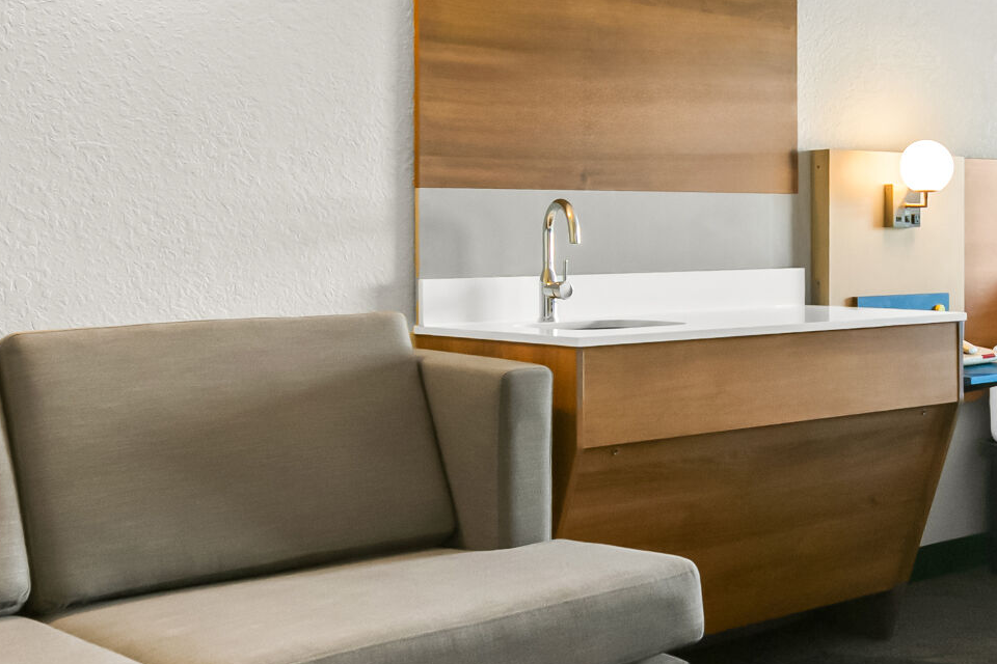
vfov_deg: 26.1
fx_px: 1428
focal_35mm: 52
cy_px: 247
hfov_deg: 37.1
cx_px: 803
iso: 400
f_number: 5
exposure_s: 1/5
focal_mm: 11
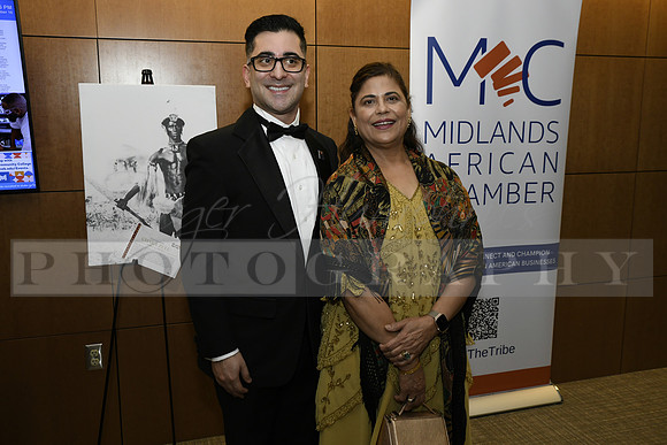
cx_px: 334
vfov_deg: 37.9
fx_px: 649
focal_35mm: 35
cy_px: 222
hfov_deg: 54.4
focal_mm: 35
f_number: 8
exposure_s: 1/60
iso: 1600
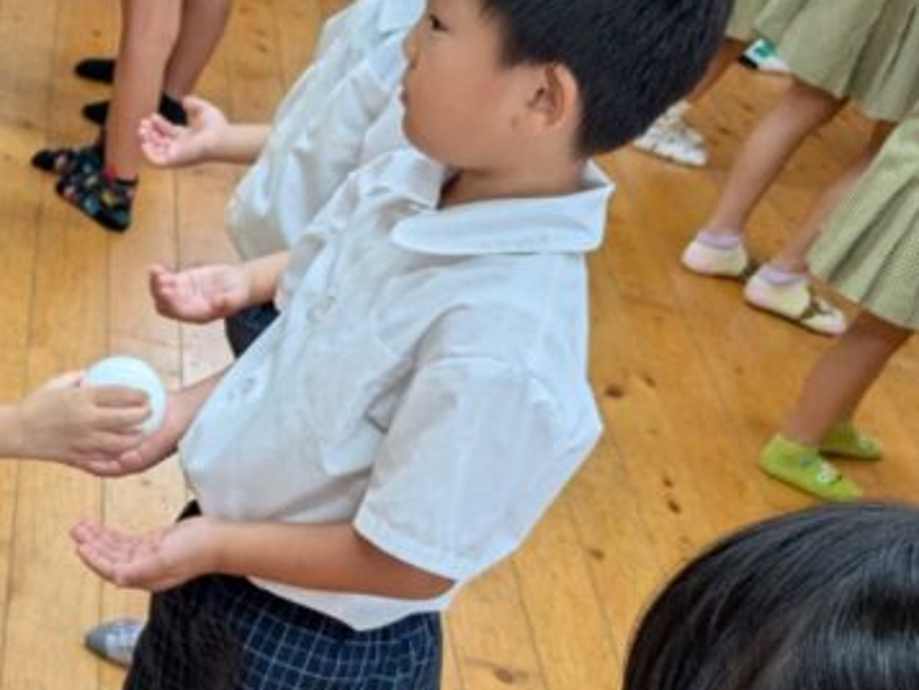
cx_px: -58
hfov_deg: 22.2
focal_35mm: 84
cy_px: 420
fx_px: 2231
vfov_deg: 17.6
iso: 122
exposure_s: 1/120
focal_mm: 5.43
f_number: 1.89
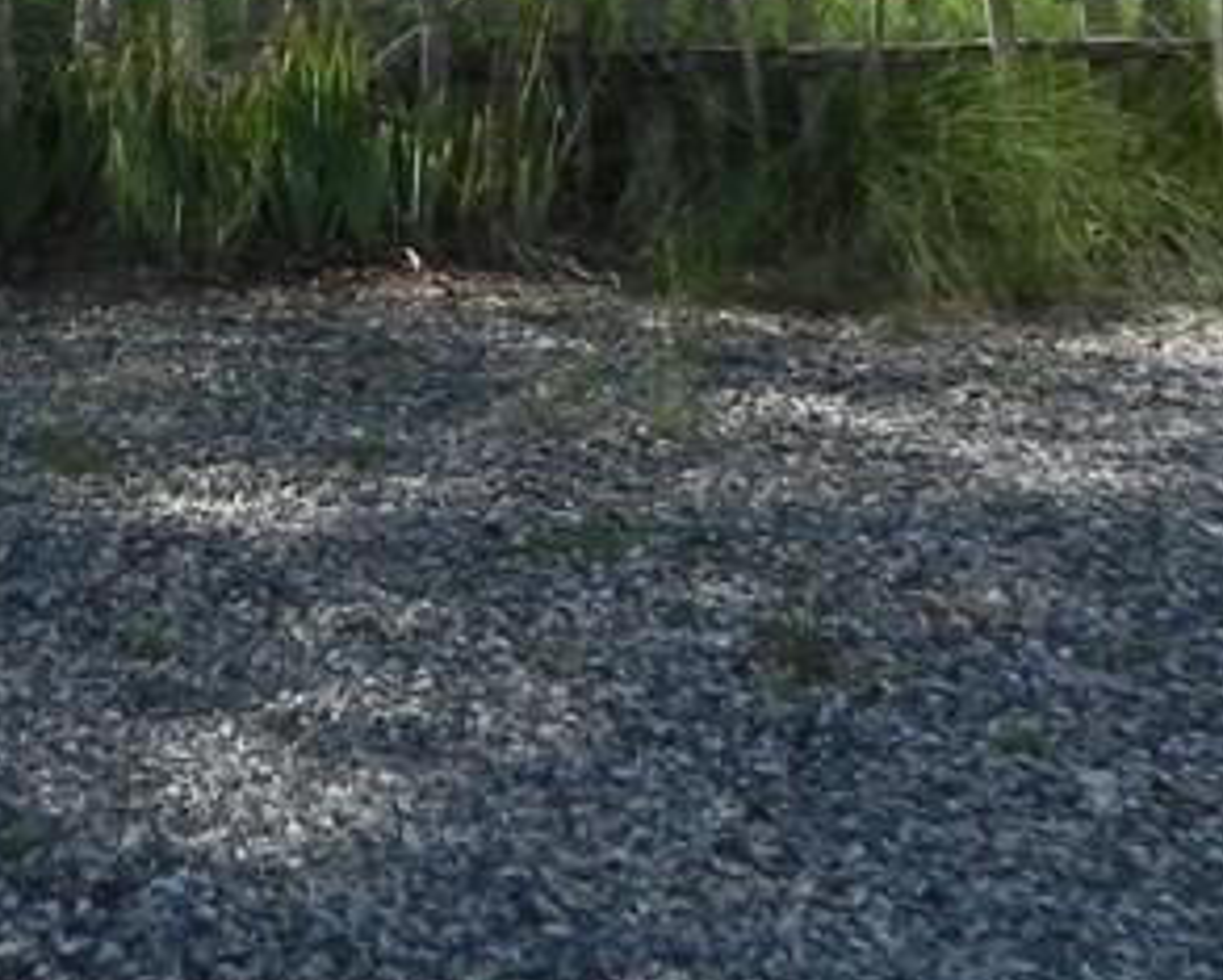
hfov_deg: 20.6
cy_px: -599
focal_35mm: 89
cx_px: -84
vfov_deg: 15.6
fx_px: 3224
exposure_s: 1/326
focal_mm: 4.6
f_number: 6.3
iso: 160
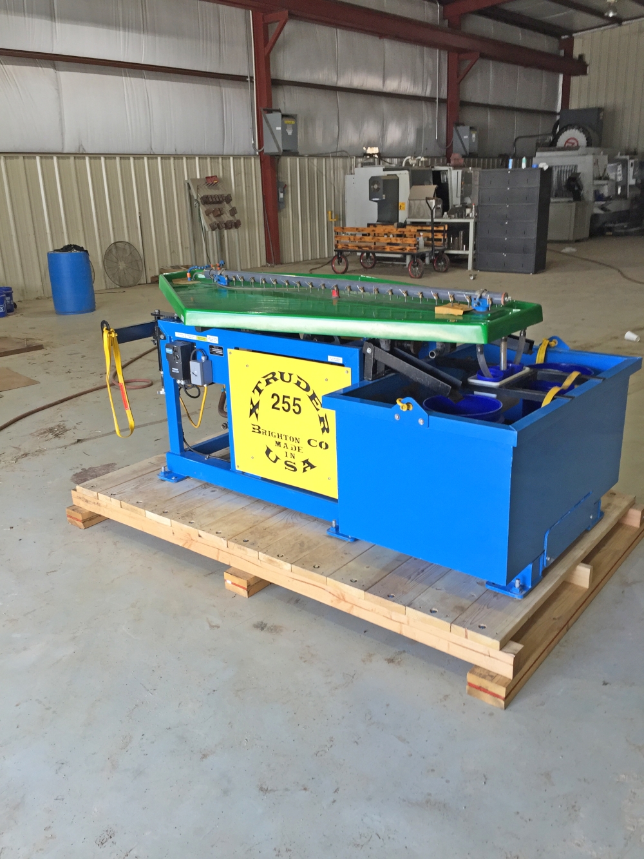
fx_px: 719
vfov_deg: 61.7
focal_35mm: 29
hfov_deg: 48.2
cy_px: 430
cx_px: 322
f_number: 2.2
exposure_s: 1/60
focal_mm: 4.15
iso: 40
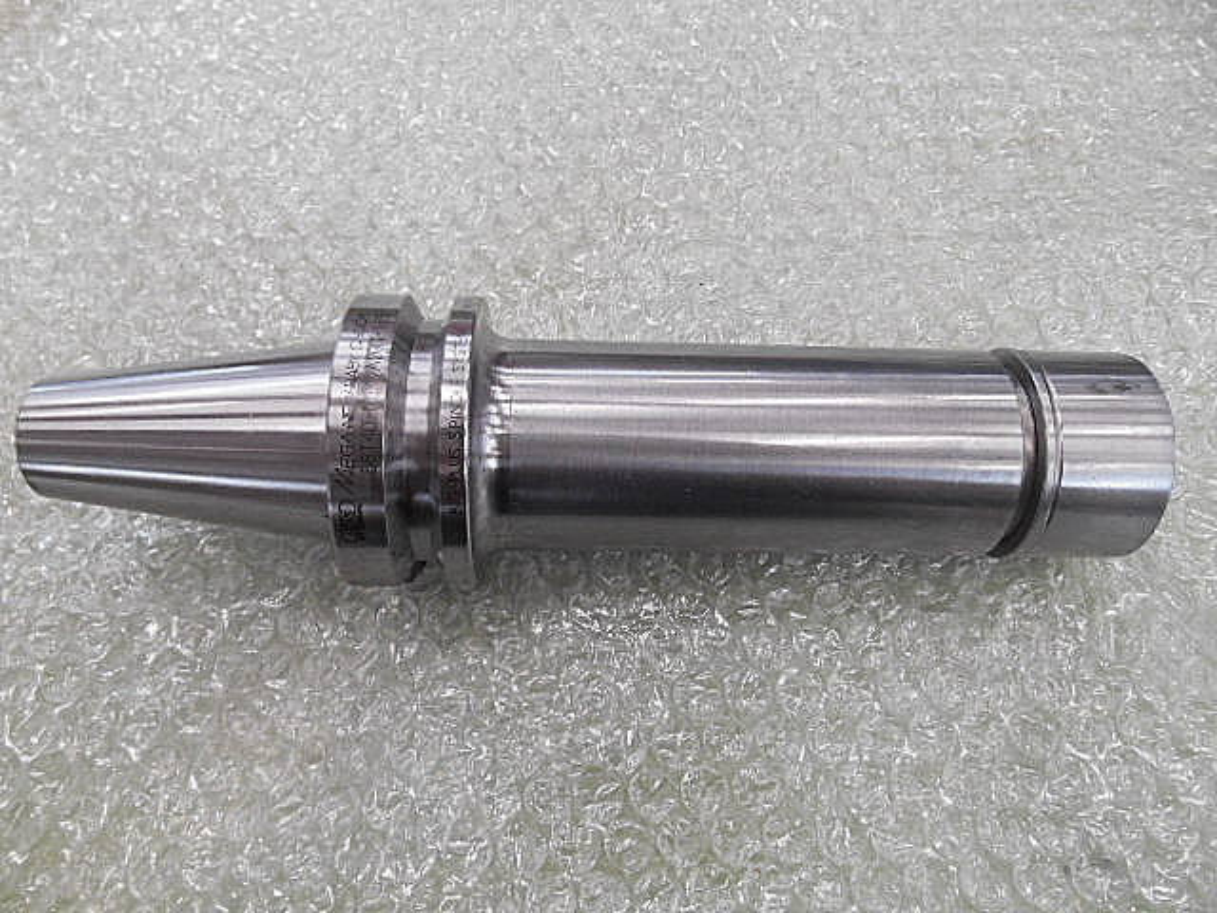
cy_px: 456
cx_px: 608
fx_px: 914
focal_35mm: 26
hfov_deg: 67.3
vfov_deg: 53.1
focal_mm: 4.7
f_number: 3.4
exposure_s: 1/30
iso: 180
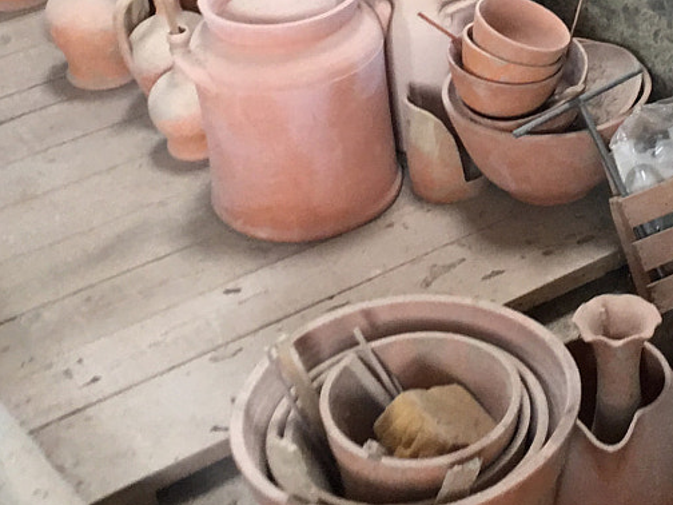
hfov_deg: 20.9
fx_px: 1789
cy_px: -65
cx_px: 597
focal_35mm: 92
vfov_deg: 15.6
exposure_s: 1/17
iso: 64
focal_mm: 4.15
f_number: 2.2
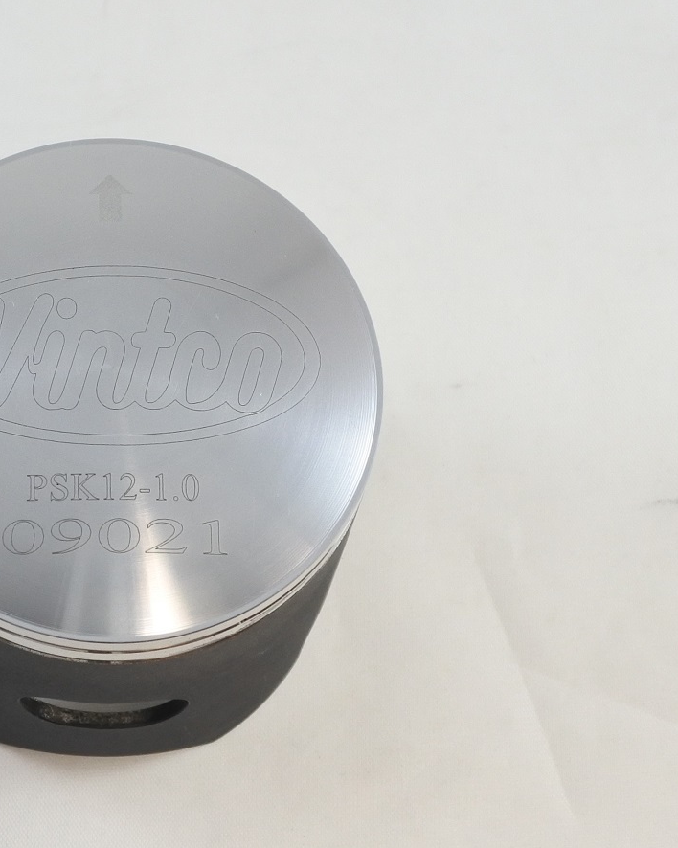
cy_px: 425
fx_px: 1280
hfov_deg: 28.9
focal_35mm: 51
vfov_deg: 36.7
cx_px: 116
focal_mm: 13.7
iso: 450
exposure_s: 1/125
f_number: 4
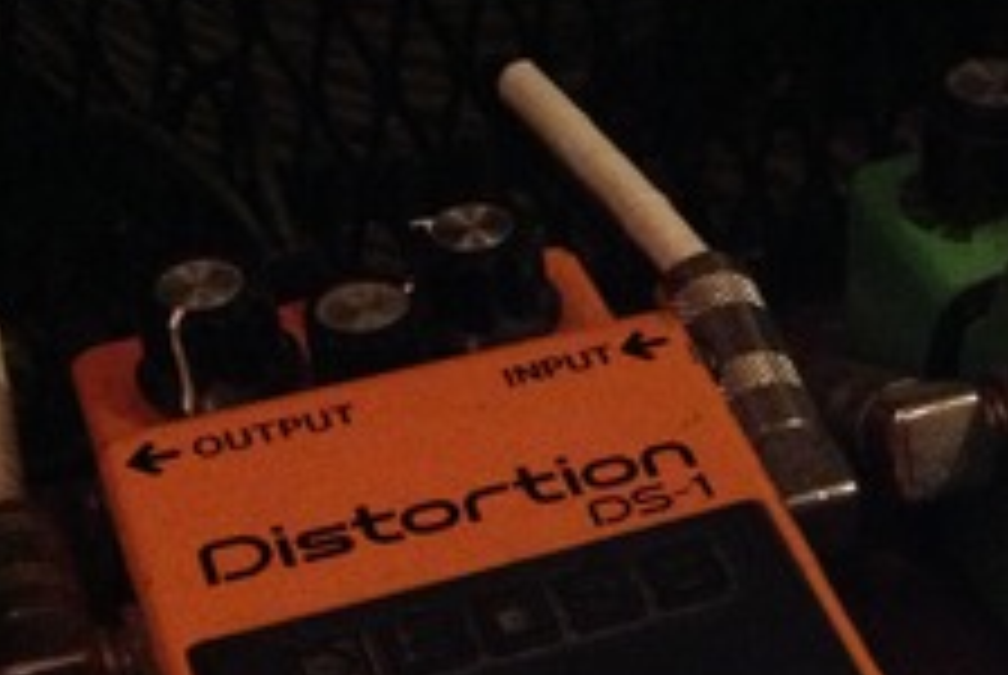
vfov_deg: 16.3
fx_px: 2271
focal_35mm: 81
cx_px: 819
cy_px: 772
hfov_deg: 24.6
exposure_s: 1/15
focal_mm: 4.28
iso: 800
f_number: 2.4
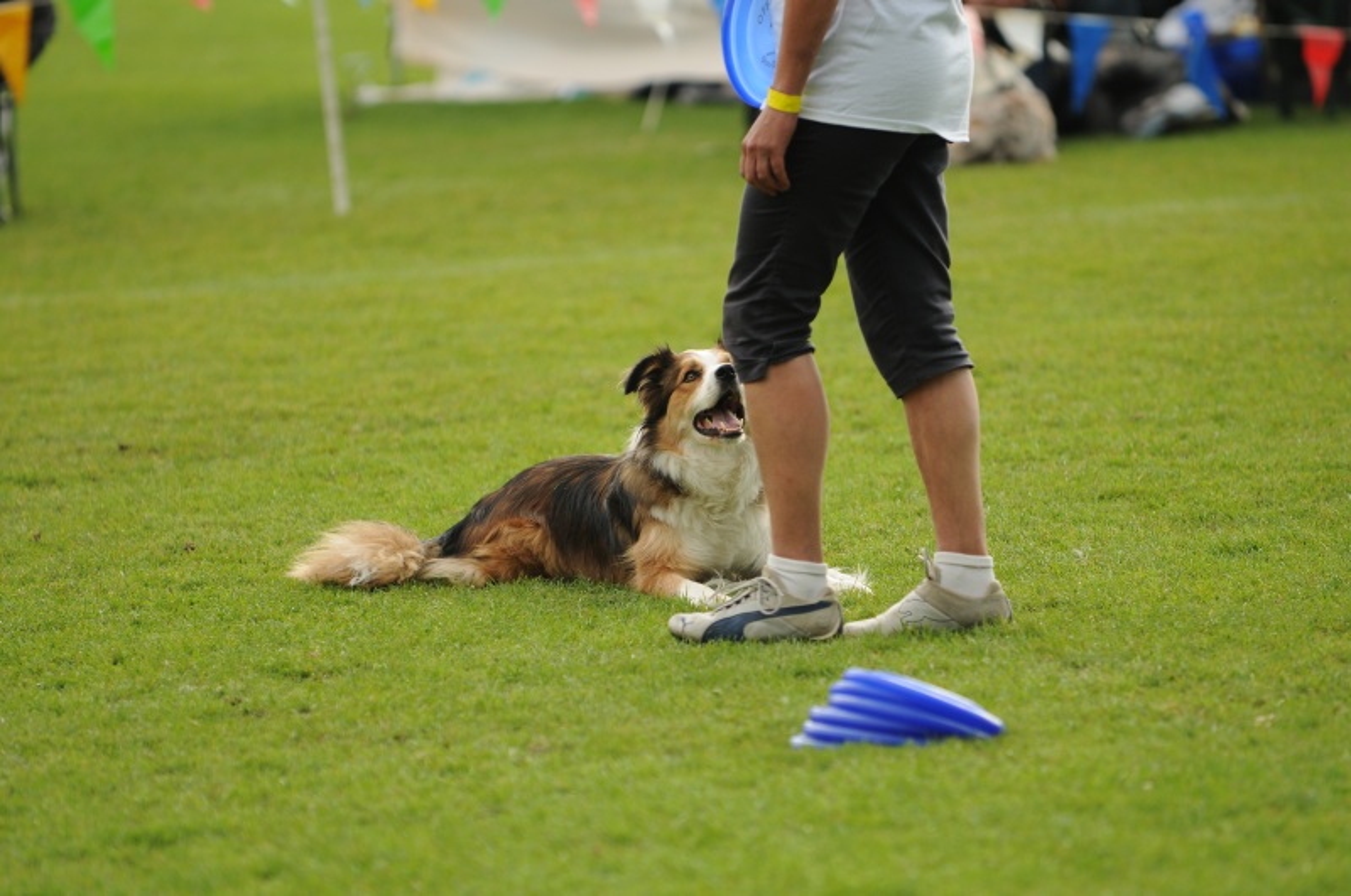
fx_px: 11242
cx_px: 676
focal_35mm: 300
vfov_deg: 4.6
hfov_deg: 6.9
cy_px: 448
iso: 200
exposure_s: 1/800
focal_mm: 200
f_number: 2.8
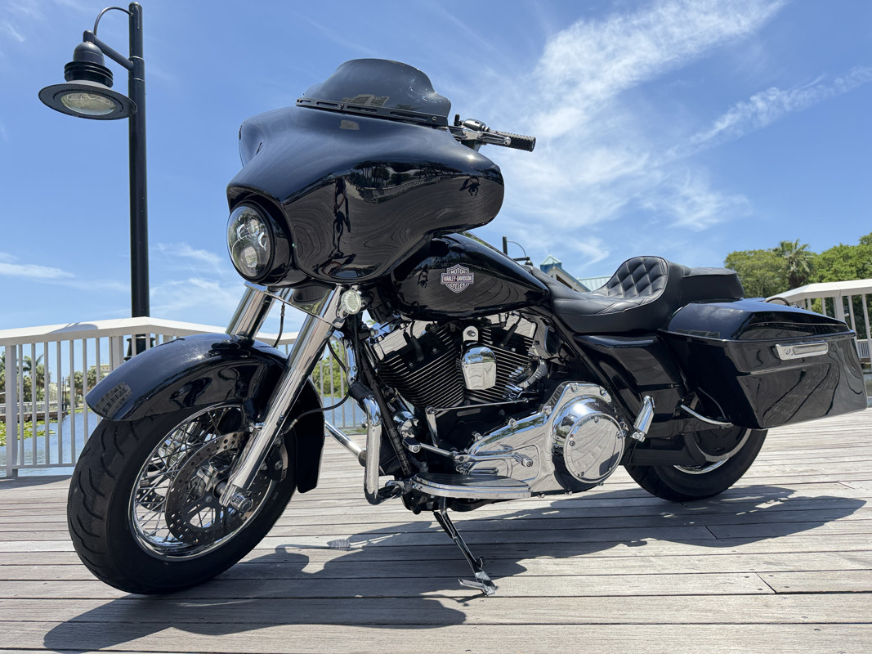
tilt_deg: +3.6
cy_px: 327
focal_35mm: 24
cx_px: 436
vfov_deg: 56.8
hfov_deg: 71.6
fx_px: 605
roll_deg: +6.3
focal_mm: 6.76
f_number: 1.78
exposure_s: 1/2370
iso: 100
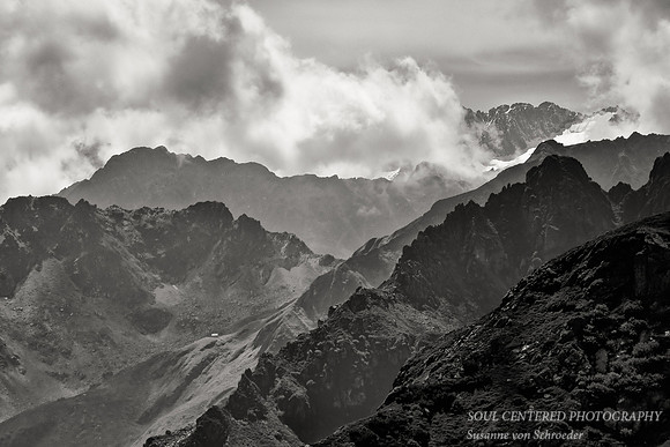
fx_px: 2653
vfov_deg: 9.6
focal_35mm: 142
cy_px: 224
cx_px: 335
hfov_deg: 14.4
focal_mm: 95
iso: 200
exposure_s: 1/90
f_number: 13
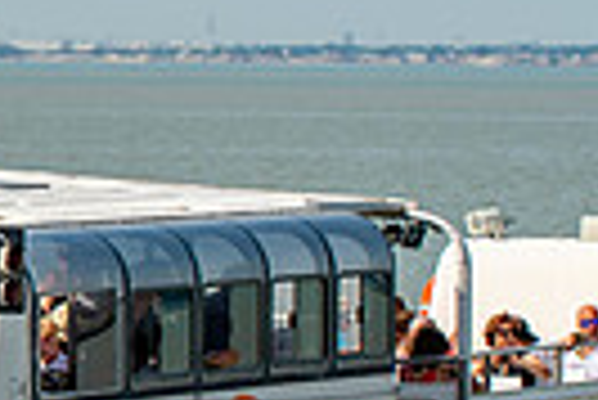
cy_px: 248
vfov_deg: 1.6
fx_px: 13902
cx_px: -467
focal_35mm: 836
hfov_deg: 2.5
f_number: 10
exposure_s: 1/400
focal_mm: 170
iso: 100
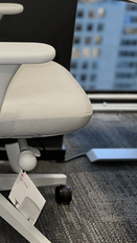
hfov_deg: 18.9
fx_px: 393
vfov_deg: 34.2
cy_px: 91
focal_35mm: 61
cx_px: -19
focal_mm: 5.7
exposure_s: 1/15
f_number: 1.5
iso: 40
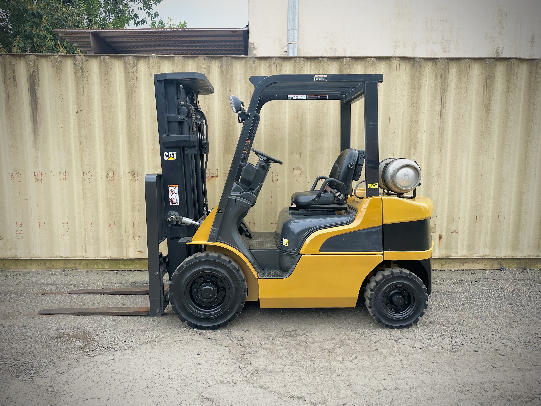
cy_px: 203
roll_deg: -0.8
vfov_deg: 56.8
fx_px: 375
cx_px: 270
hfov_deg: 71.6
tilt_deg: -6.2
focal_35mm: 24
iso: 80
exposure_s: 1/1393
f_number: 1.78
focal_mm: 6.86
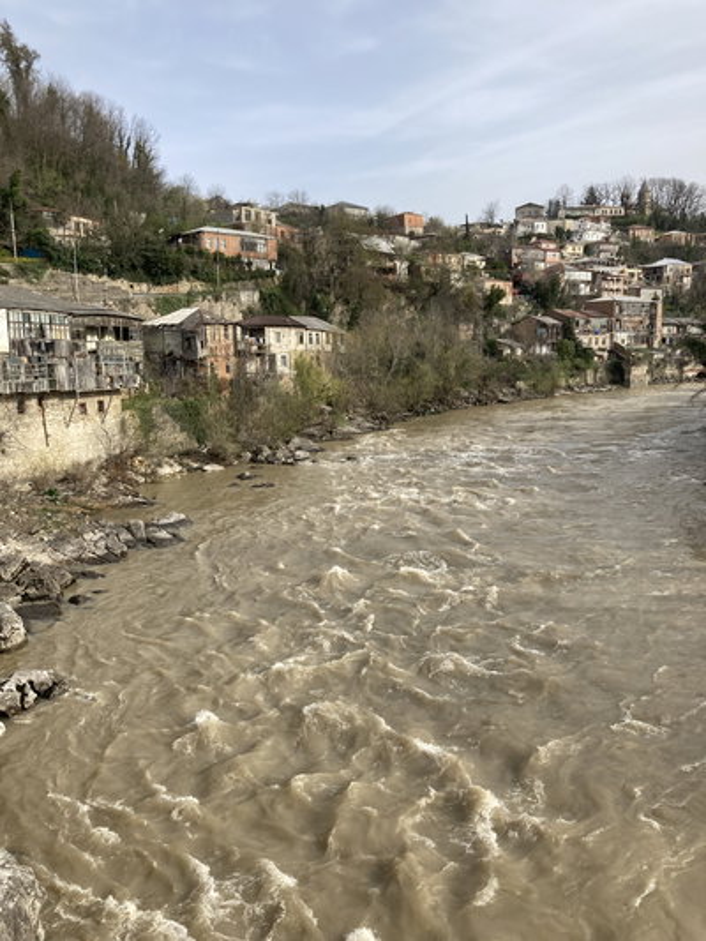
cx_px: 353
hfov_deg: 49.8
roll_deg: +0.9
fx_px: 761
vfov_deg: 63.4
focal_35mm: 28
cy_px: 470
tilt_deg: -6.0
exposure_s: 1/1171
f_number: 1.8
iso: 20
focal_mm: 3.99
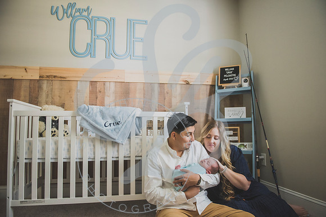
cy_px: 111
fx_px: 224
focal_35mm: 25
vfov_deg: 51.7
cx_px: 167
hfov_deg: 72.0
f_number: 2.8
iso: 1600
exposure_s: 1/125
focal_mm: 24
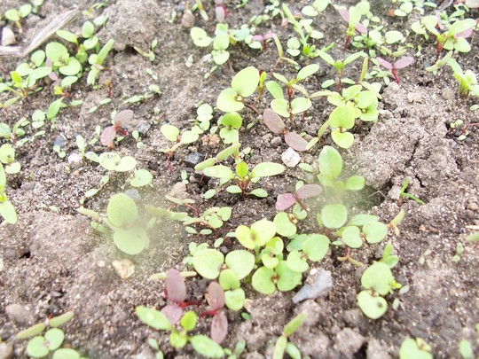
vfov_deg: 40.7
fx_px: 484
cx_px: 240
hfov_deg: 52.6
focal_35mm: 35
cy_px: 180
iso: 80
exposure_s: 1/90
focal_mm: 6
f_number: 2.8
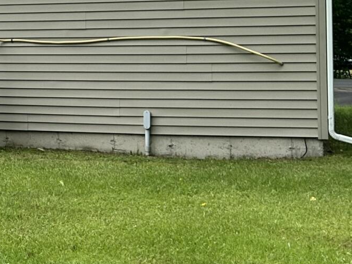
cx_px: -250
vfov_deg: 13.6
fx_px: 1098
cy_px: 36
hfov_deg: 15.9
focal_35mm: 108
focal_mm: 6.86
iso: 80
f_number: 1.78
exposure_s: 1/1131
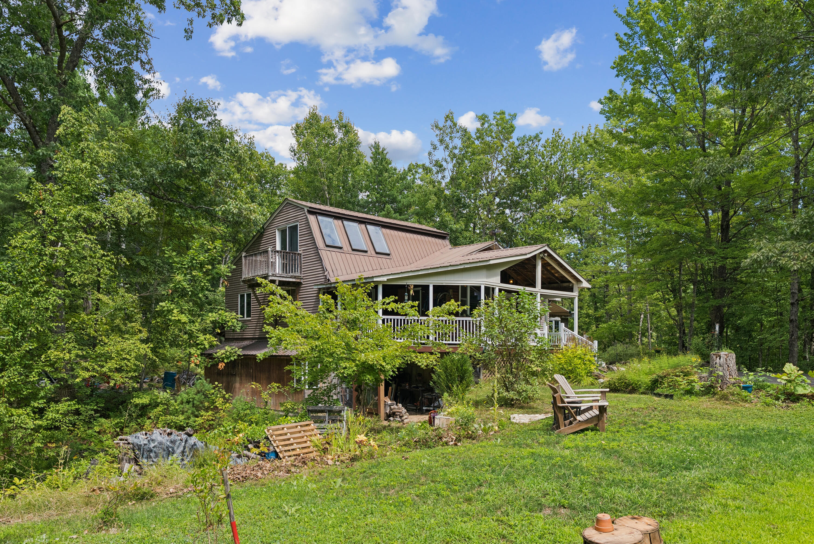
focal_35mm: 26
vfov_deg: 50.5
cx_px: 407
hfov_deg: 70.4
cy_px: 272
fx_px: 577
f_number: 7.1
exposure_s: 1/320
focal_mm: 25.5
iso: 320
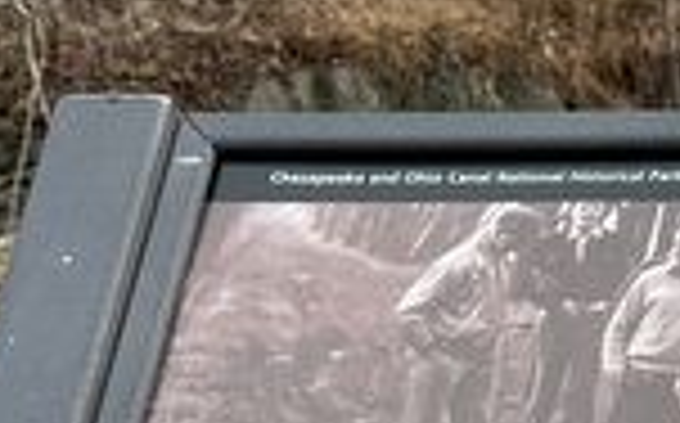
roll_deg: +0.3
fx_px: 2703
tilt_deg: -24.0
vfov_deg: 8.3
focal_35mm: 146
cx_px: 1238
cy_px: 945
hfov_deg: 12.9
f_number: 1.6
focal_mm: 5.1
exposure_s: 1/415
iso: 50
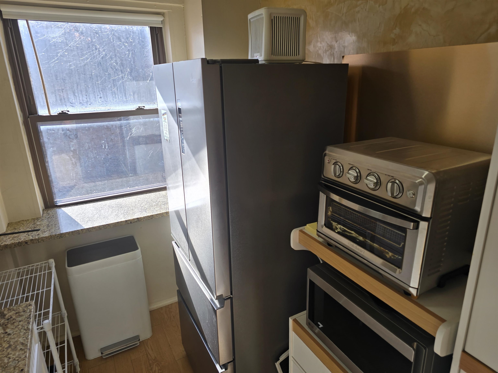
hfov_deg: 73.9
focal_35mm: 23
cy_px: 186
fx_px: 331
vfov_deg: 58.9
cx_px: 249
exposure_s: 1/120
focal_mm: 6.3
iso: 16
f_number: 1.7
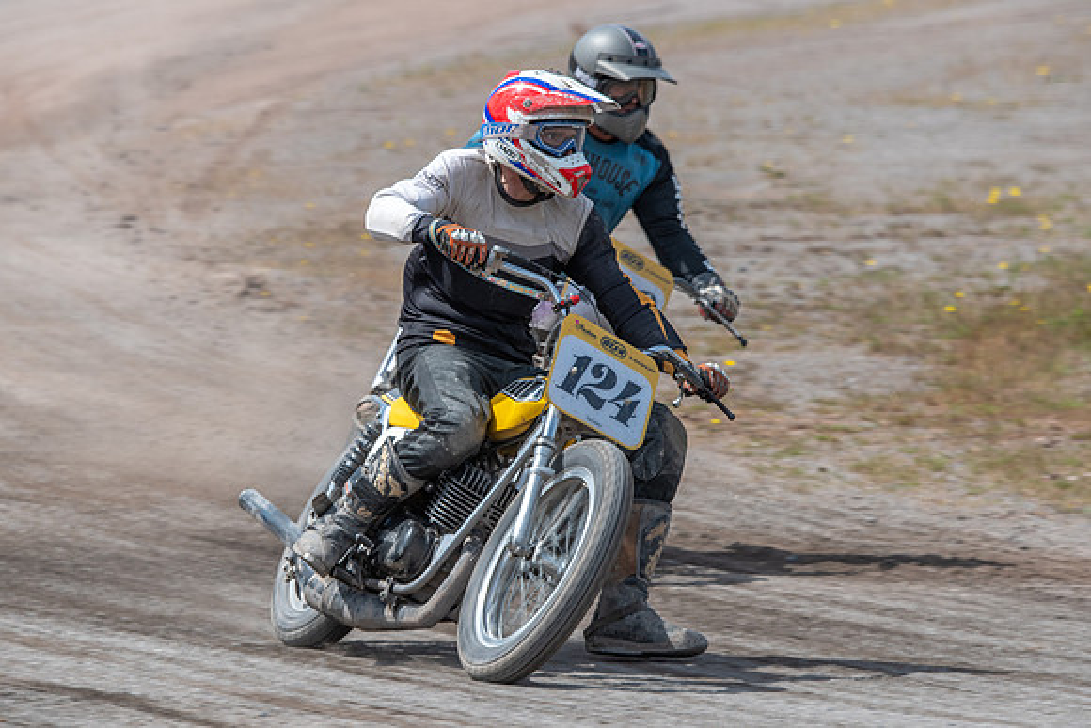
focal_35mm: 456
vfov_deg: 3.0
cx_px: 541
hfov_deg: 4.5
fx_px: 13816
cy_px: 399
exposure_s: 1/320
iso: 100
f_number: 8
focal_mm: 360
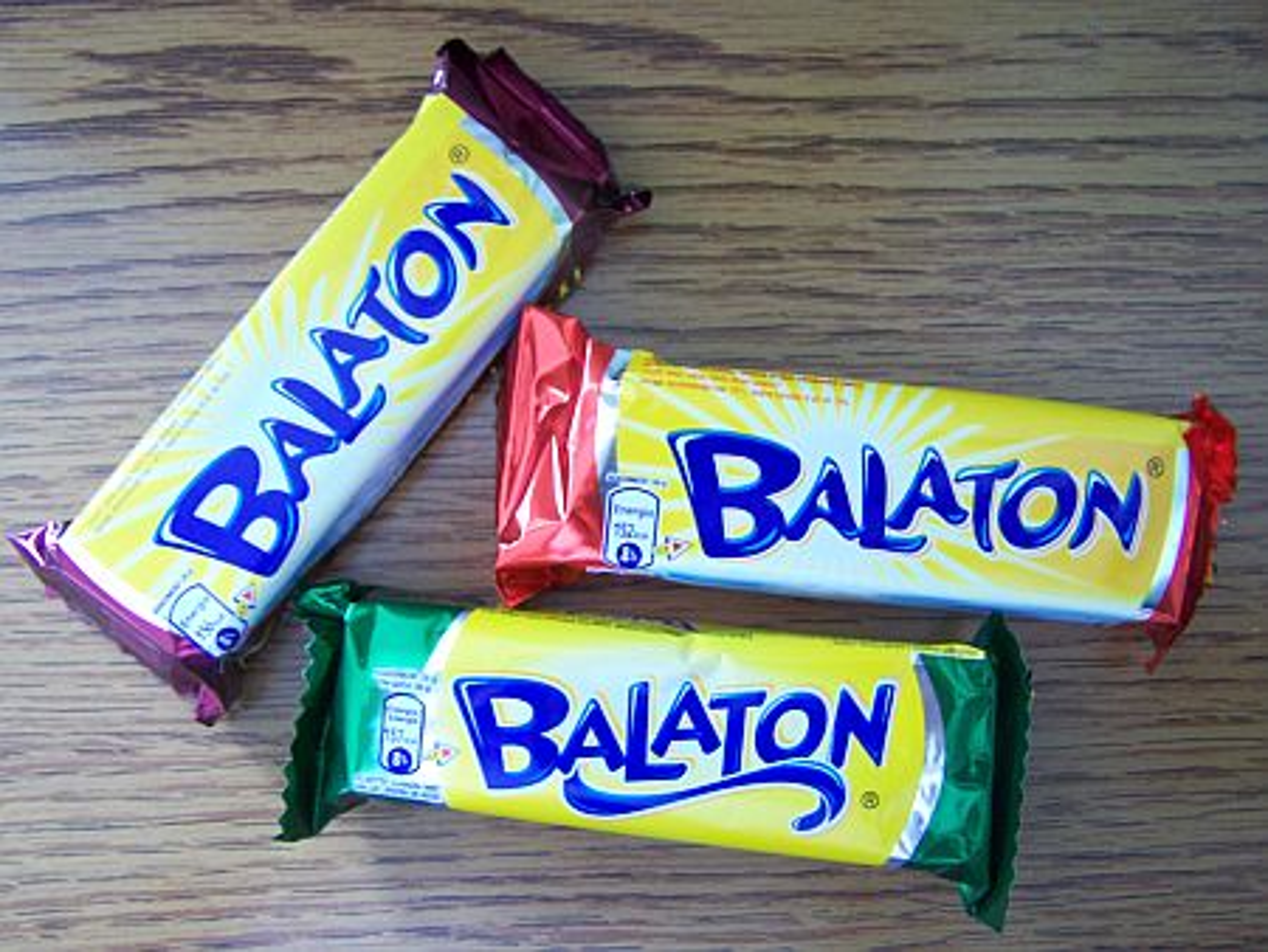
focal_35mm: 38
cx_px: 634
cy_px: 476
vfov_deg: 37.8
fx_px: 1393
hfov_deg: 49.0
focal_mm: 6.3
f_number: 2.8
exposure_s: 1/6
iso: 160
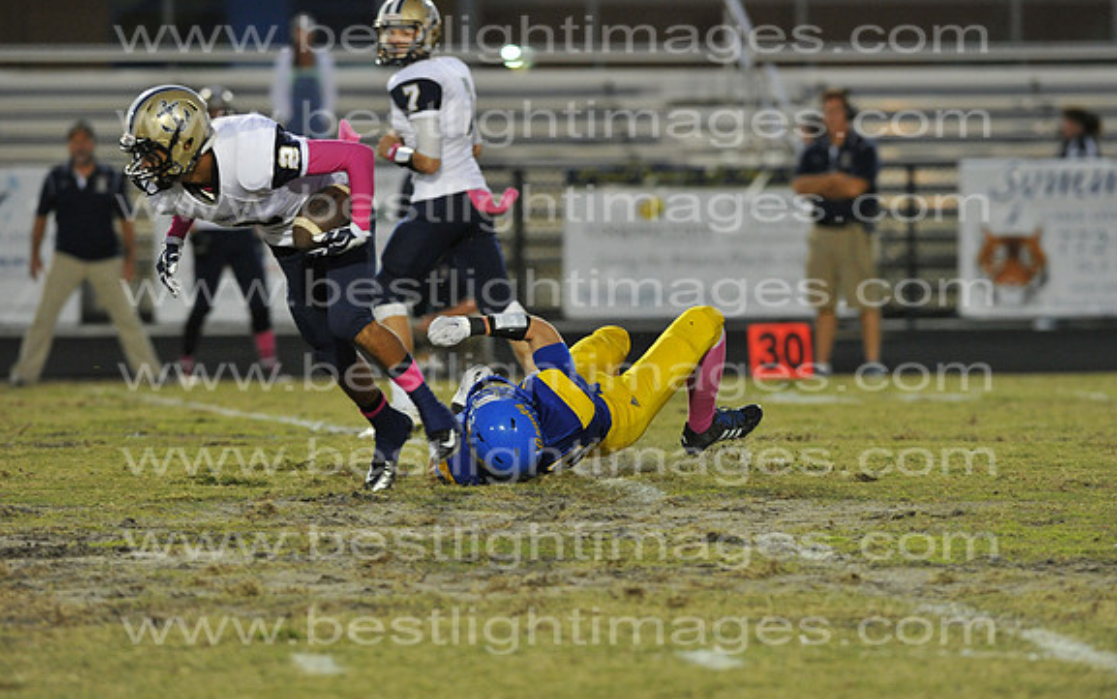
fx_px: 9348
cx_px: 559
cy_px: 335
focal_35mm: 307
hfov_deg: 6.8
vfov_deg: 4.3
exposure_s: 1/500
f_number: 4.5
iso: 5000
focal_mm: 300
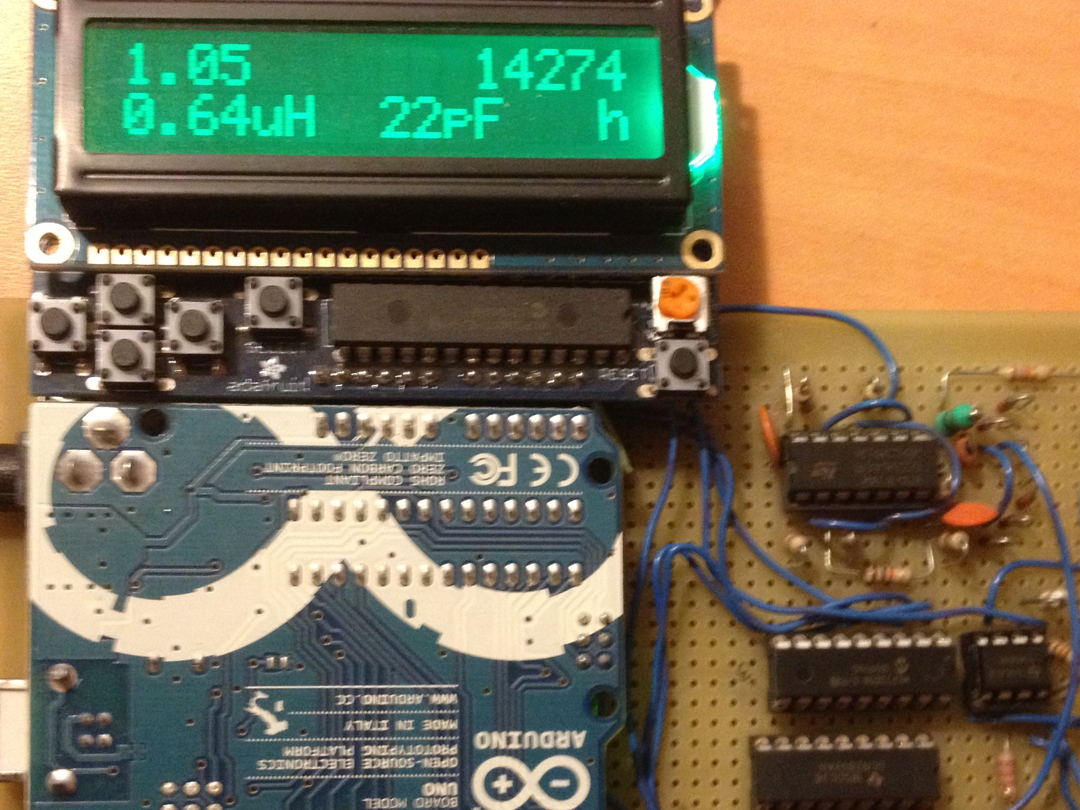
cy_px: 630
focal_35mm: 56
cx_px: 606
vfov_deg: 25.7
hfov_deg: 34.3
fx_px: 1747
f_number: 2.4
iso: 320
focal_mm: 4.28
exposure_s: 1/20
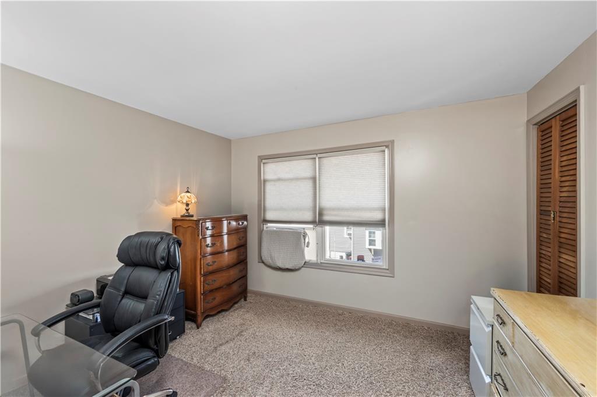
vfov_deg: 81.2
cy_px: 198
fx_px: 232
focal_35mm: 14
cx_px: 298
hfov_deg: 104.3
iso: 320
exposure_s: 1/2.5
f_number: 11
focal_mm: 14
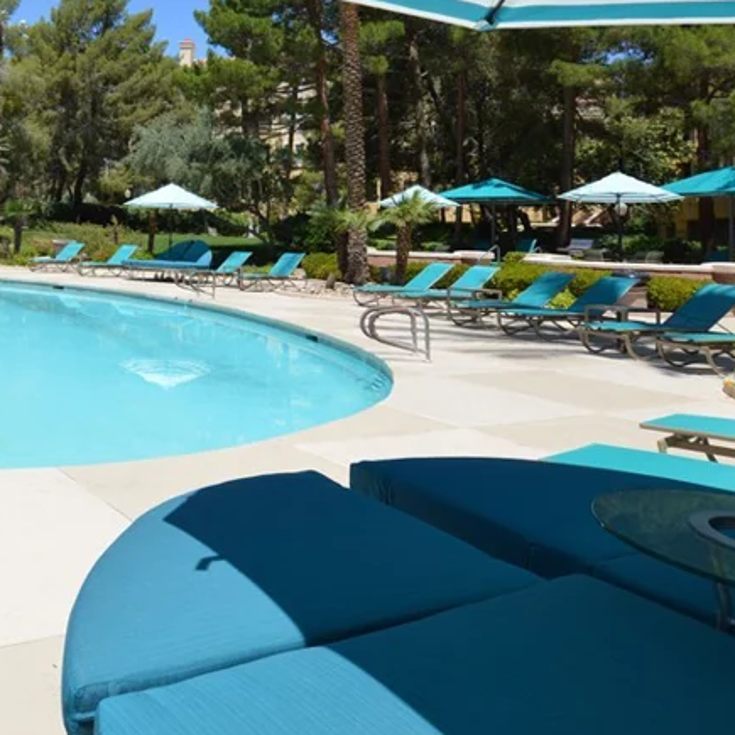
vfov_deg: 47.7
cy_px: 177
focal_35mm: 33
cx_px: 63
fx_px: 793
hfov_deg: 44.8
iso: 100
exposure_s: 1/250
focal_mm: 11
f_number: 8
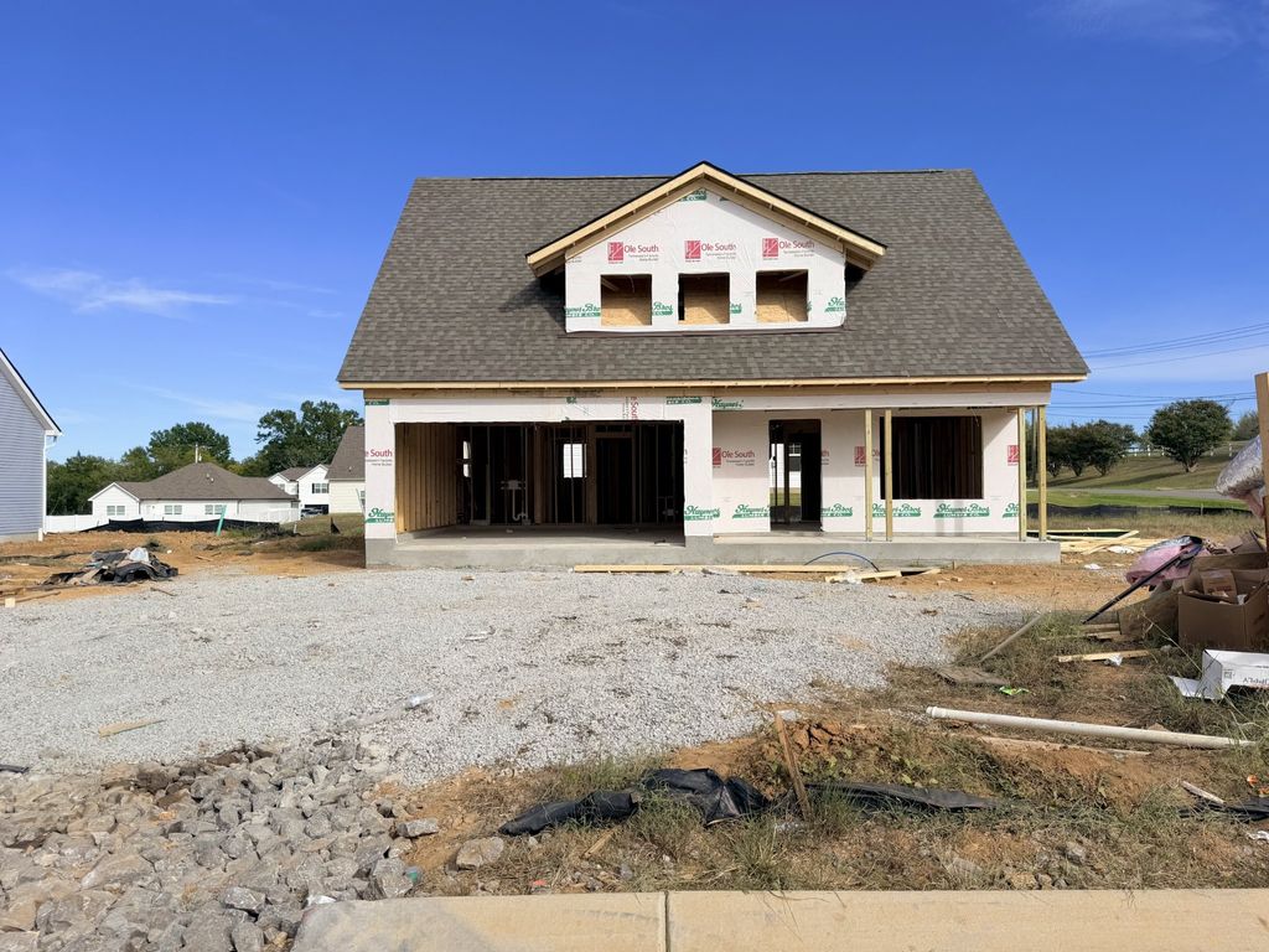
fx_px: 880
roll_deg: +0.6
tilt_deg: +0.0
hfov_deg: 71.6
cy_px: 476
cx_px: 634
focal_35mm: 24
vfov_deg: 56.8
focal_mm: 6.76
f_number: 1.78
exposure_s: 1/6711
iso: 80
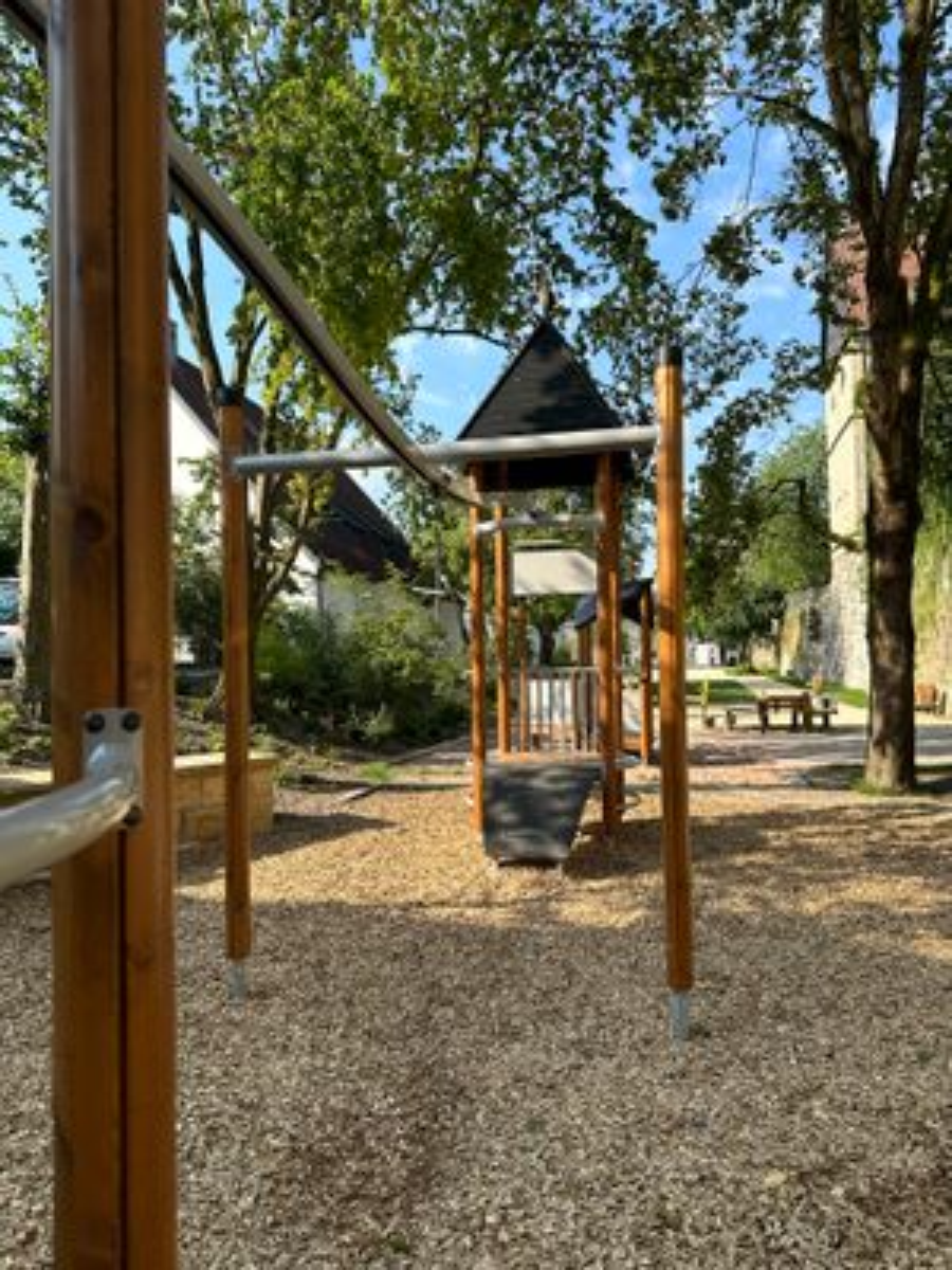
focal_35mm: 24
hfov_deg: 56.8
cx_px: 476
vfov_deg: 71.6
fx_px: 880
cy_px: 635
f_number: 1.78
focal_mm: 6.86
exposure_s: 1/1692
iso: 80
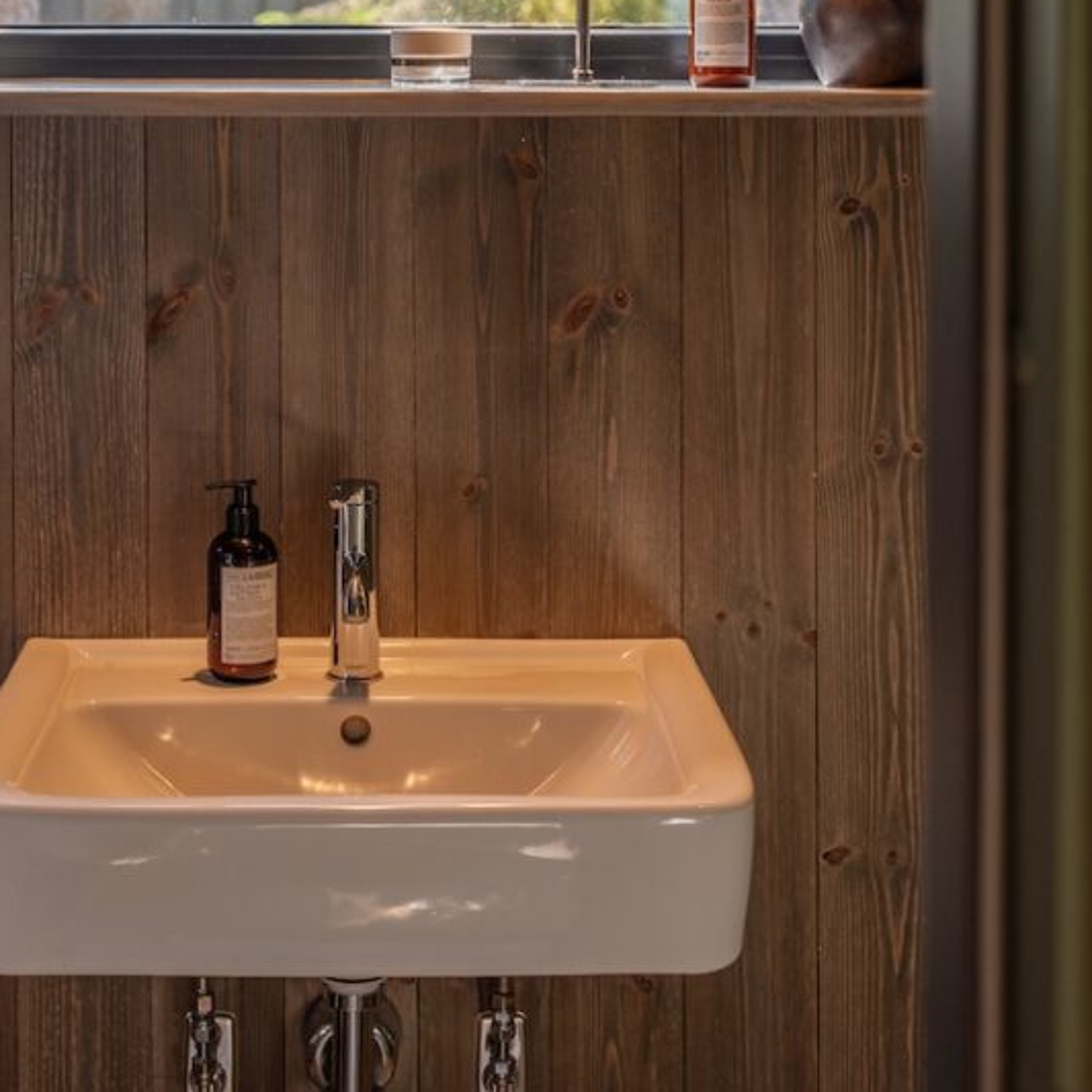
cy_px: 98
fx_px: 2488
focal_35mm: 70
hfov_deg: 24.7
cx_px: 391
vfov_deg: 24.0
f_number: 4
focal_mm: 39.4
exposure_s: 1/40
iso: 250
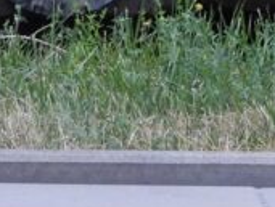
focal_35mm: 1016
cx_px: 331
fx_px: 8088
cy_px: -286
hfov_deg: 1.9
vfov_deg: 1.5
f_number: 4
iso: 320
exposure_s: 1/60
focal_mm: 30.5
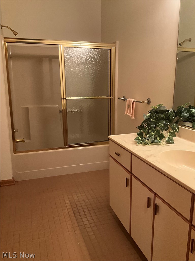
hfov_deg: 48.2
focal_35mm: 29
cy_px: 130
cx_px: 98
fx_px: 218
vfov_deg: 61.7
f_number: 1.8
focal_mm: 3
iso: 250
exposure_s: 1/40
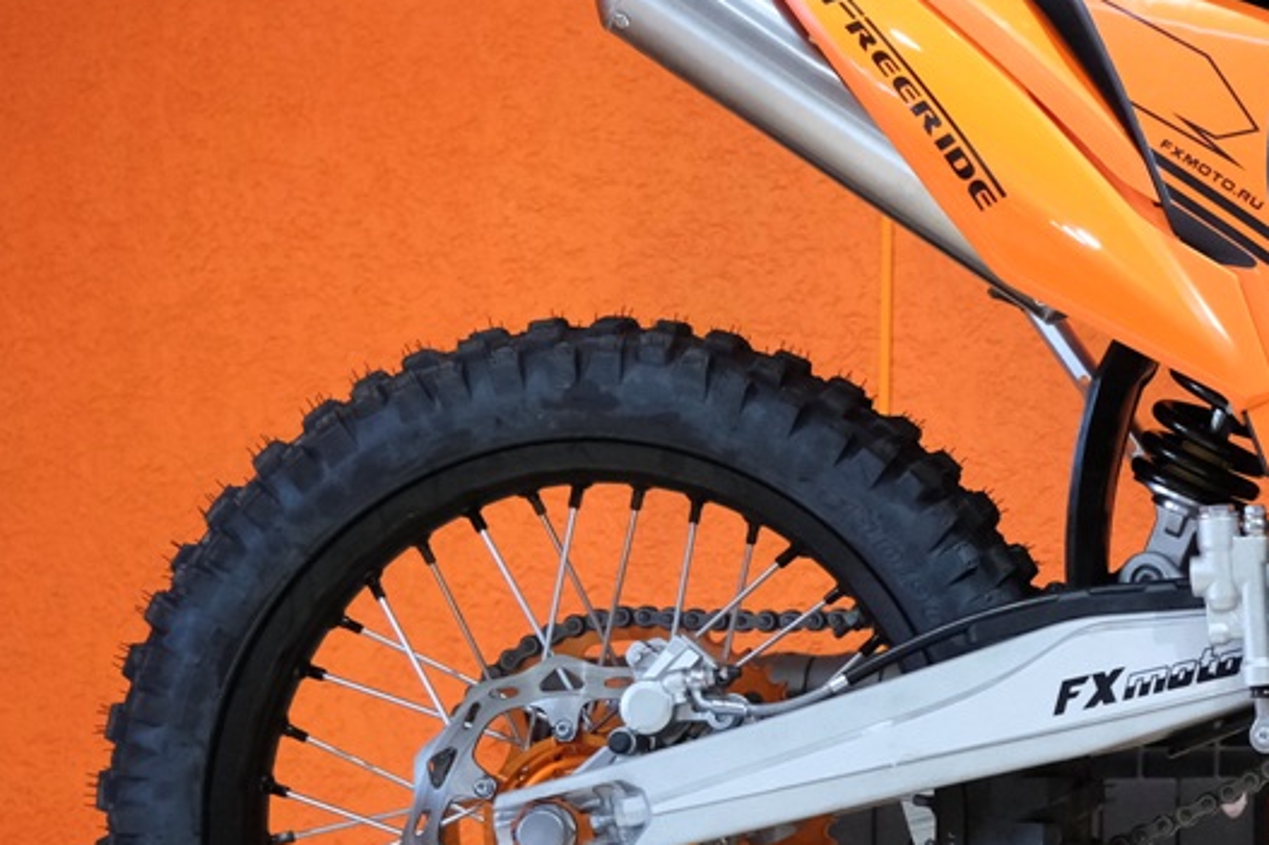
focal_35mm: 164
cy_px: 365
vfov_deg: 8.4
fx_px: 5779
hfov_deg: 12.0
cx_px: 1806
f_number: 4
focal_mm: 35.8
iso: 2000
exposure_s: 1/100
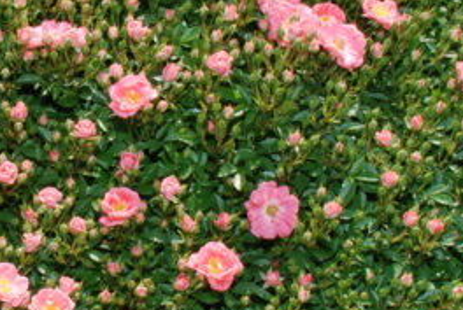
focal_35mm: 114
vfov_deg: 12.1
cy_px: 187
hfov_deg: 17.6
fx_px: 1462
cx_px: -2
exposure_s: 1/200
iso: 800
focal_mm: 25
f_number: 20
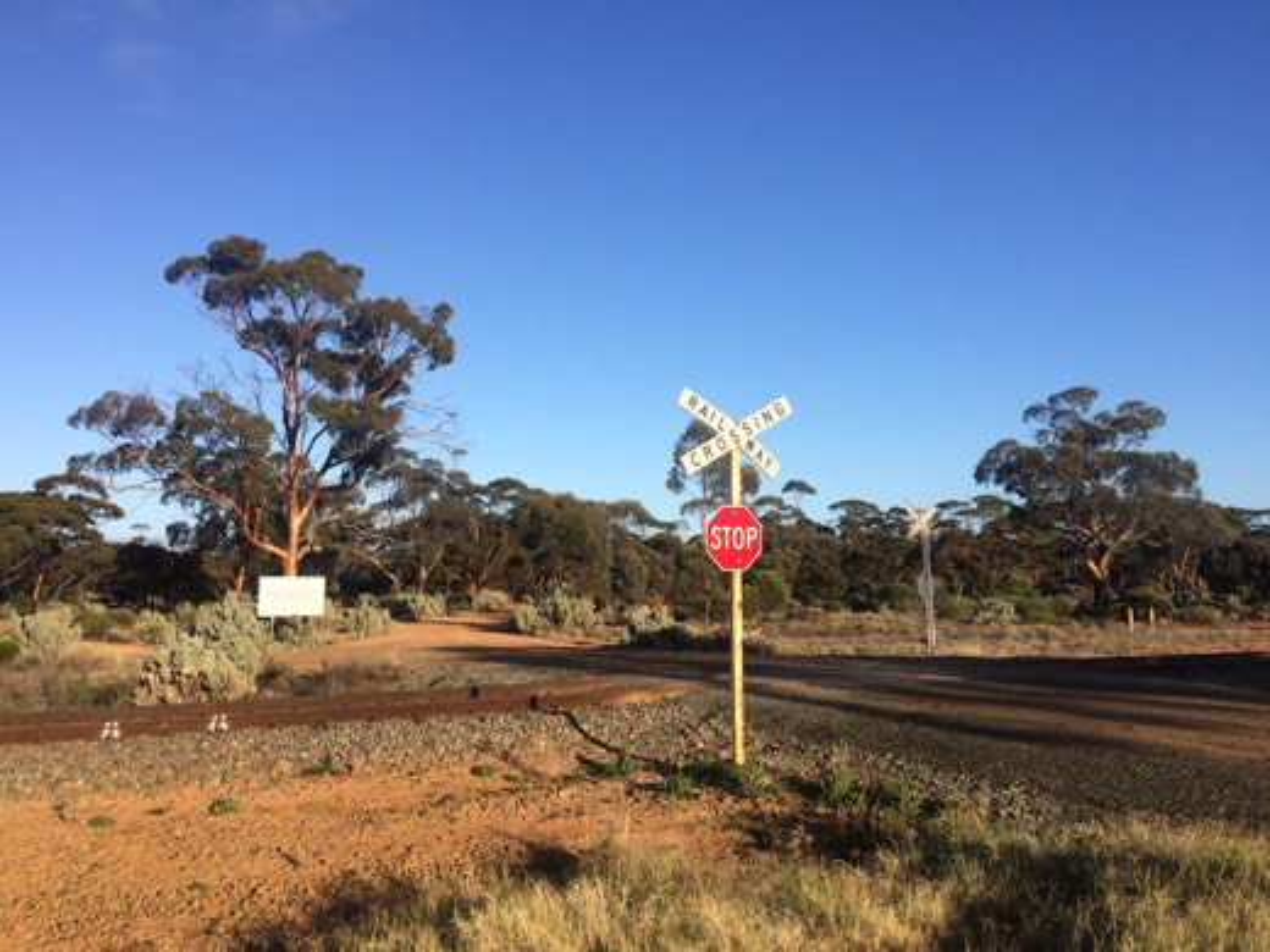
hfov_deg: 61.7
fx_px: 1064
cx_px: 635
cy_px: 476
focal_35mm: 29
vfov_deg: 48.2
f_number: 2.2
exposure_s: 1/1580
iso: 32
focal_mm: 4.15
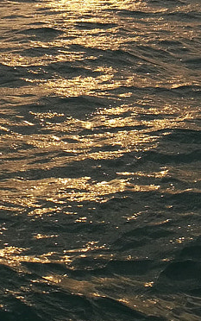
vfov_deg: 16.5
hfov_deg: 10.5
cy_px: -12
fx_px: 1076
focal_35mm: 123
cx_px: -27
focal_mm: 4.5
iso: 50
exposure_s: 1/863
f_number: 2.2
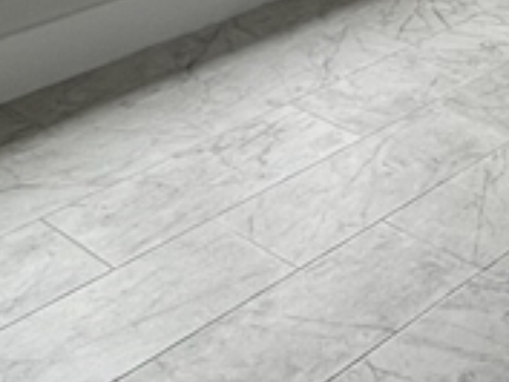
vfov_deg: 16.0
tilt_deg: -5.0
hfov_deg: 22.5
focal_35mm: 75
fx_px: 1104
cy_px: -350
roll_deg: +1.4
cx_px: 705
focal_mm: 1.57
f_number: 1.8
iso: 40
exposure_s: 1/99
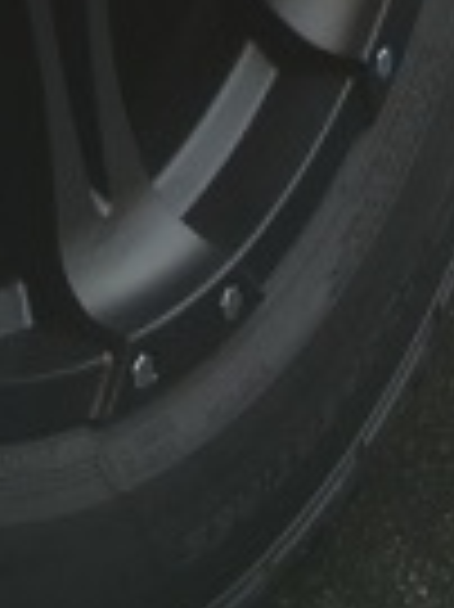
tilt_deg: -1.2
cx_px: 225
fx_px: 3013
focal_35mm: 172
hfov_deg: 8.6
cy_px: -950
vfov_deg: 9.8
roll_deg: +3.3
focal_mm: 4.15
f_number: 2.2
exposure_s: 1/30
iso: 32
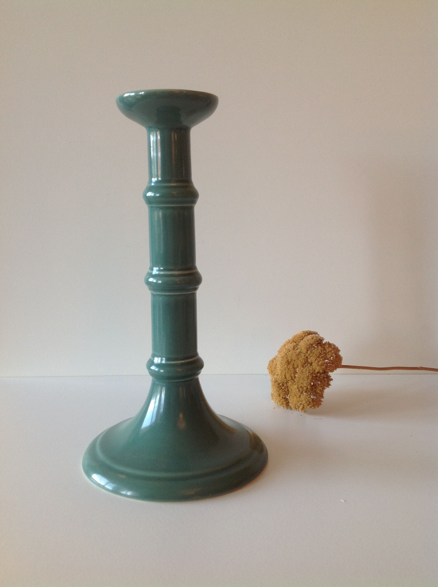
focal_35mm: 35
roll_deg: +0.9
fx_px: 592
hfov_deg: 40.6
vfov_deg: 52.7
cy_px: 294
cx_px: 219
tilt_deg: -4.5
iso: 50
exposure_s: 1/33
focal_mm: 4.28
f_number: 2.4
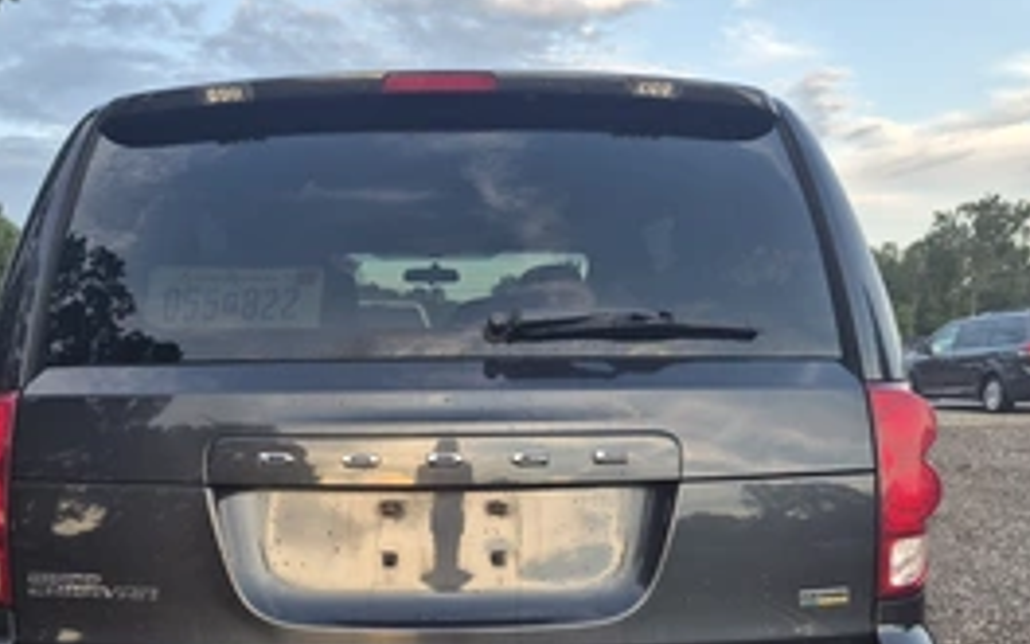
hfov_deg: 52.5
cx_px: 429
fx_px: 1039
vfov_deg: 33.4
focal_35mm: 37
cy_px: 523
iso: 50
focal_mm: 5.4
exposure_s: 1/180
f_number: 1.8
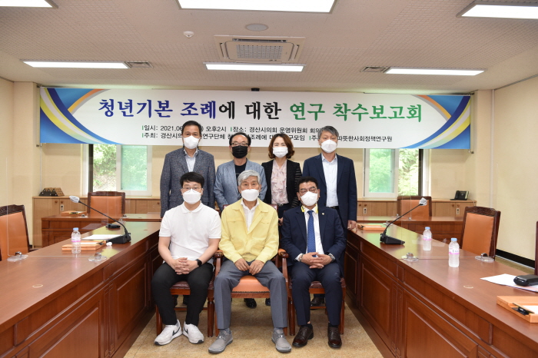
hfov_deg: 62.0
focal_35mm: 30
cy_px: 179
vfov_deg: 43.6
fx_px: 448
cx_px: 269
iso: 800
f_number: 4.5
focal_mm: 30
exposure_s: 1/80
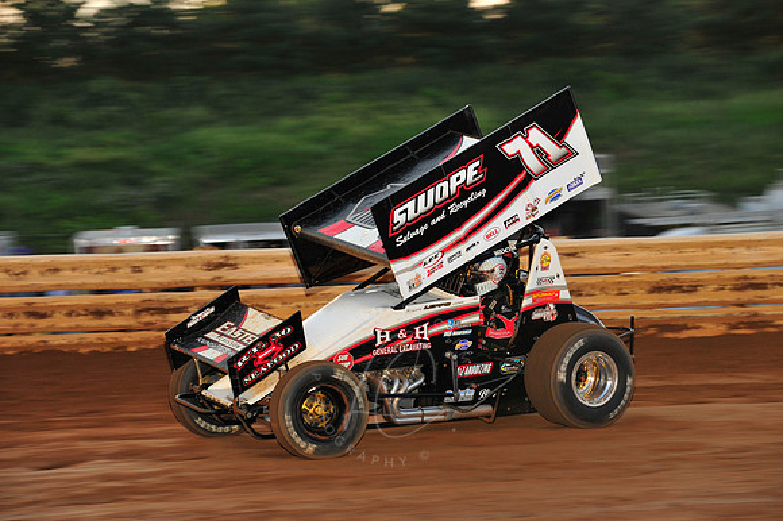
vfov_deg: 9.5
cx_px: 392
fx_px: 3152
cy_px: 260
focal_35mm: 145
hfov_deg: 14.2
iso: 800
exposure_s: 1/320
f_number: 7.1
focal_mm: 145
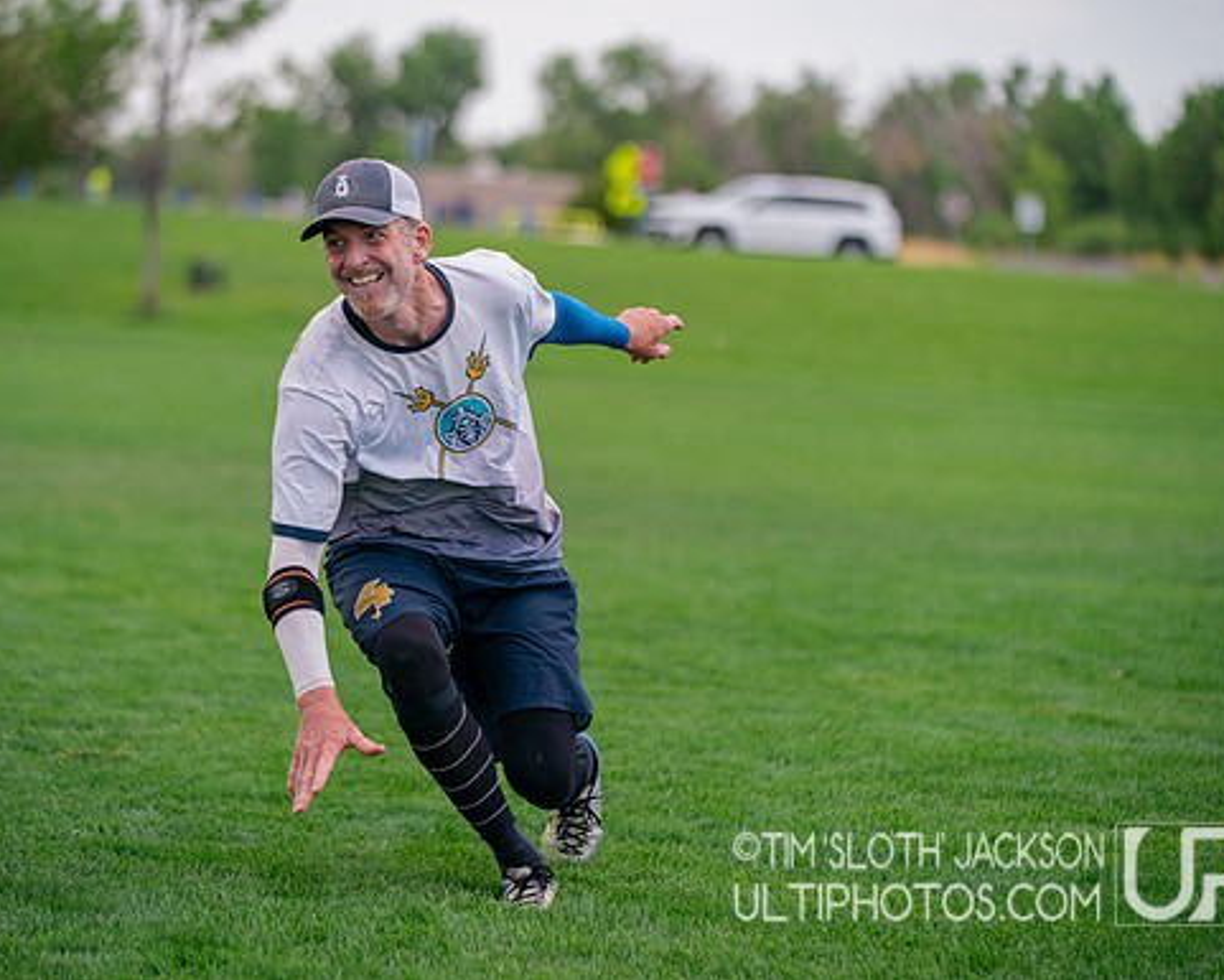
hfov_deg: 13.2
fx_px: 5290
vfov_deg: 10.6
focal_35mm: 146
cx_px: 573
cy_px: 490
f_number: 2.8
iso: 500
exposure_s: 1/6400
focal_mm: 129
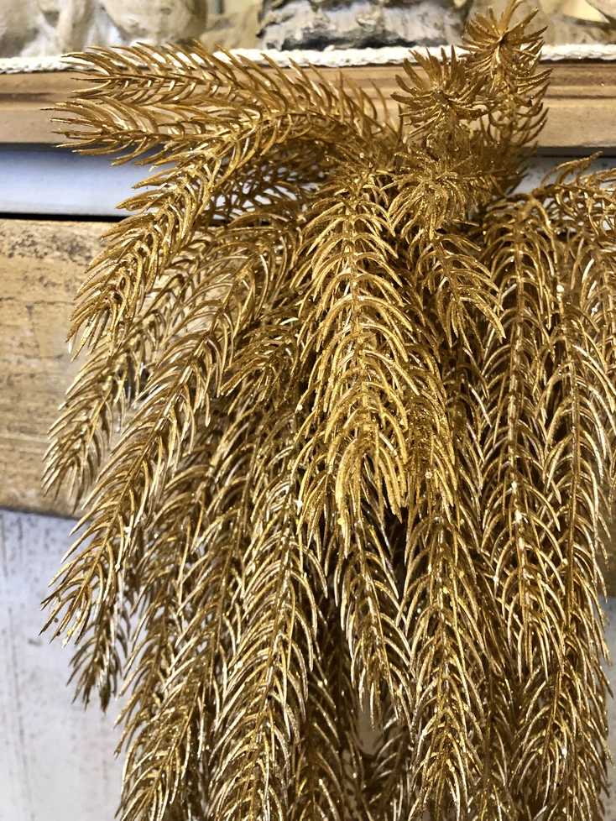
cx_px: 308
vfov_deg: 63.4
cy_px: 410
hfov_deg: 49.8
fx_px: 664
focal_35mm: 28
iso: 100
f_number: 1.8
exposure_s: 1/14
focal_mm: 4
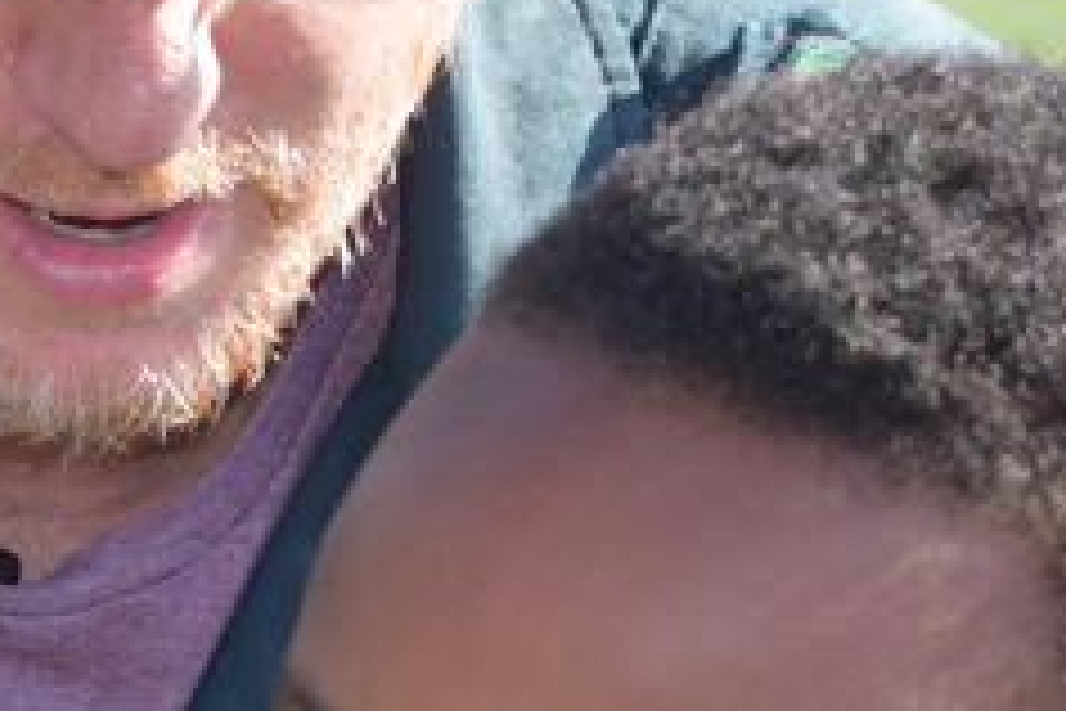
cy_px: 749
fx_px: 8823
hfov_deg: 6.8
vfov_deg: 4.6
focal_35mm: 298
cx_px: -810
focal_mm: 46
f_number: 6.3
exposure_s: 1/160
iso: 100
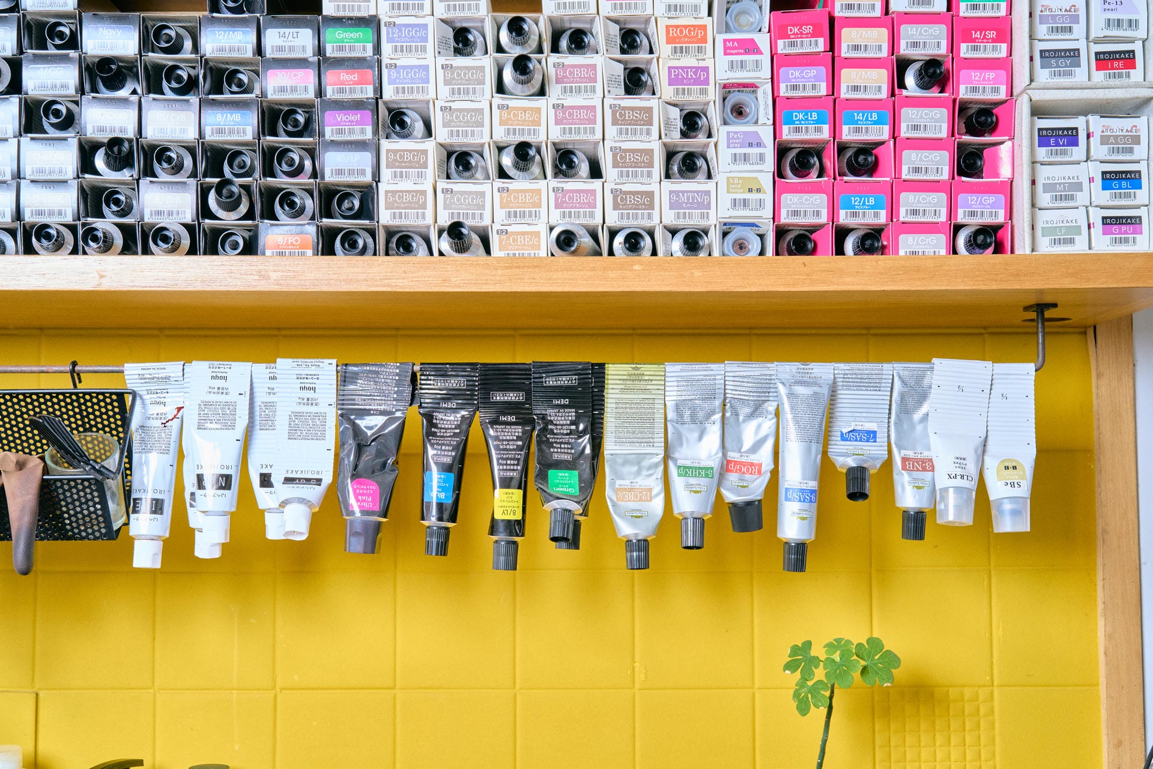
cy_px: 384
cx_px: 576
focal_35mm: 50
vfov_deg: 27.0
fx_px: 1601
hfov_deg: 39.6
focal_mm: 50
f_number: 8
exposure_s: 1/160
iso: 1000
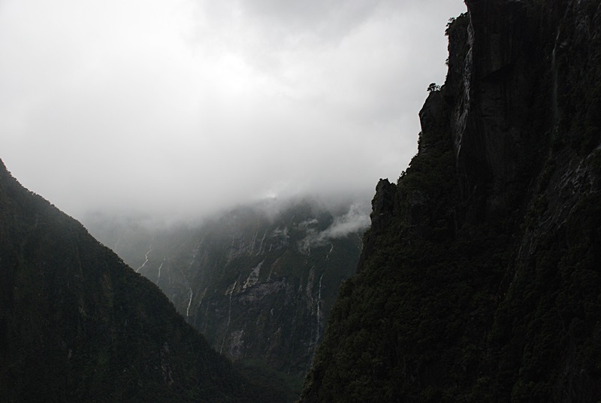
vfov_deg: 34.3
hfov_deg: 49.5
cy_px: 202
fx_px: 652
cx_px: 300
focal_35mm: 39
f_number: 6.3
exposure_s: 1/640
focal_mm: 26
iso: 400
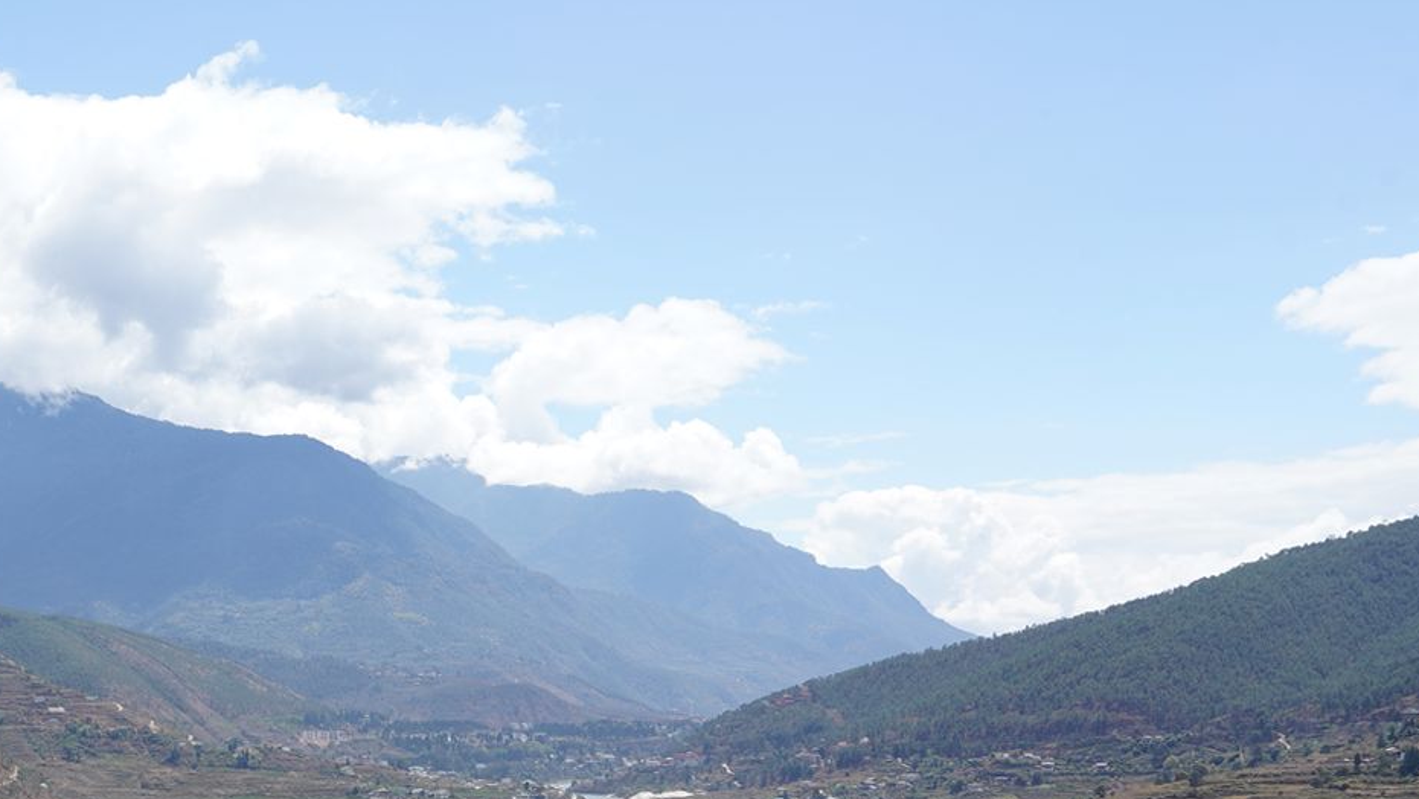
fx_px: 2032
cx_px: 64
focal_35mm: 54
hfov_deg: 35.5
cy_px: 764
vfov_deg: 21.6
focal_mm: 24
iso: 100
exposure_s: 1/100
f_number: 13
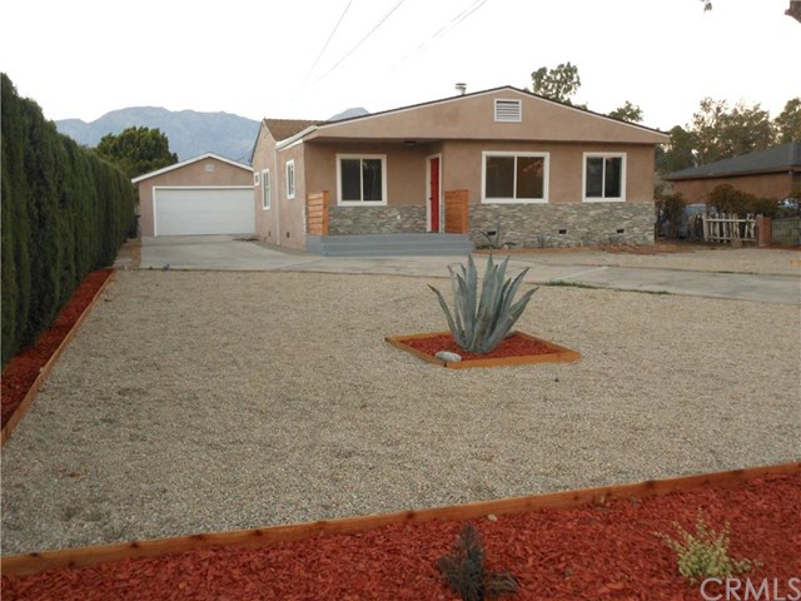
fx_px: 764
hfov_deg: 55.4
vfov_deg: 42.9
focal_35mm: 33
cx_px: 400
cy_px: 300
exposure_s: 1/30
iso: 320
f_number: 4
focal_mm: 5.9
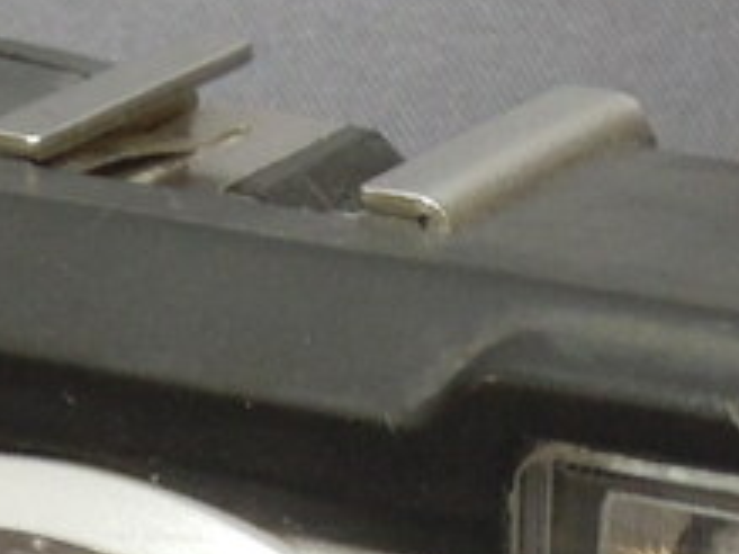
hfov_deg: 8.0
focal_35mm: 247
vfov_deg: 5.9
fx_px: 5270
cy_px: 1040
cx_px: 256
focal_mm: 8.1
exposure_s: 1/13
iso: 400
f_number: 6.3
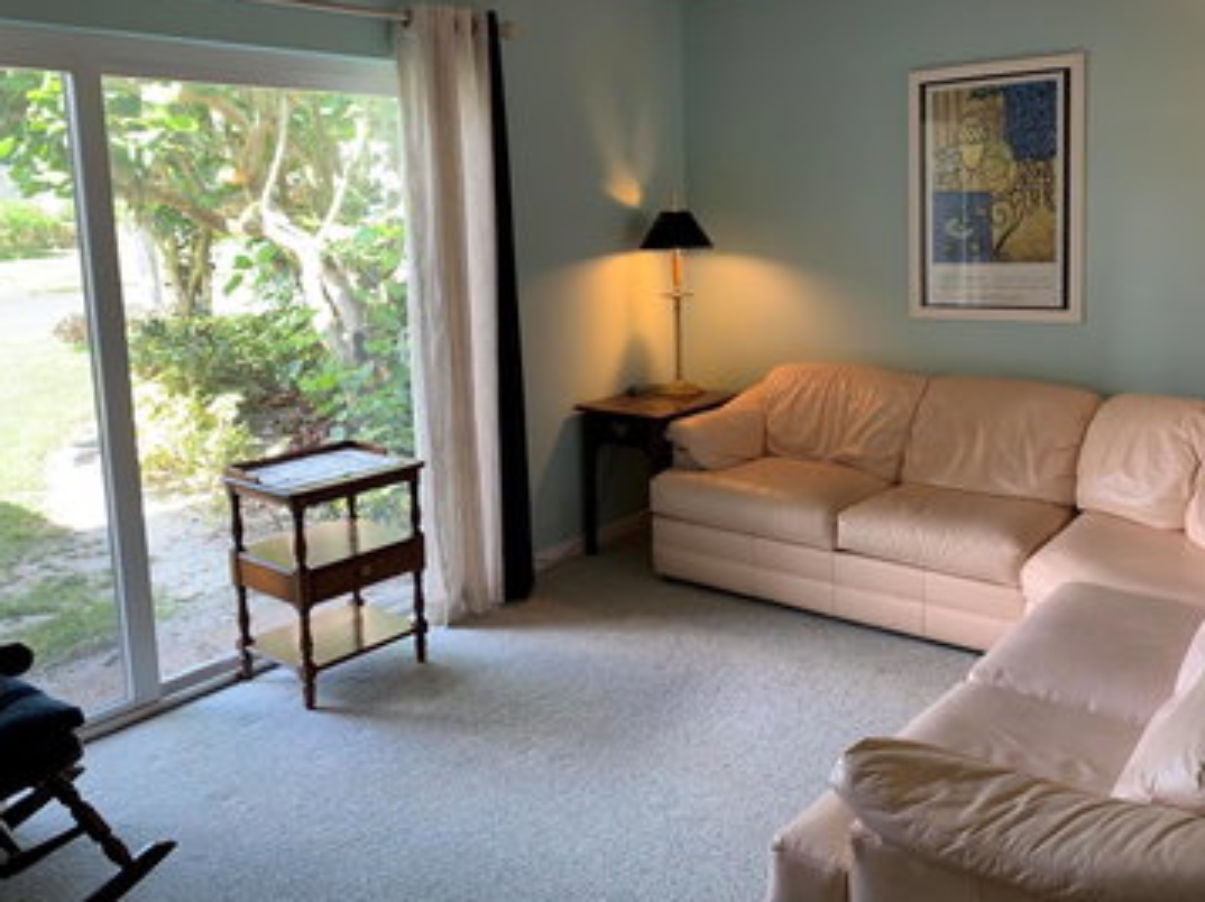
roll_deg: +1.4
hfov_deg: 58.2
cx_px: 685
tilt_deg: -8.9
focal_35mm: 31
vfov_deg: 45.2
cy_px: 367
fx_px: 1078
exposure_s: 1/60
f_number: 1.8
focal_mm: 4.25
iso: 64
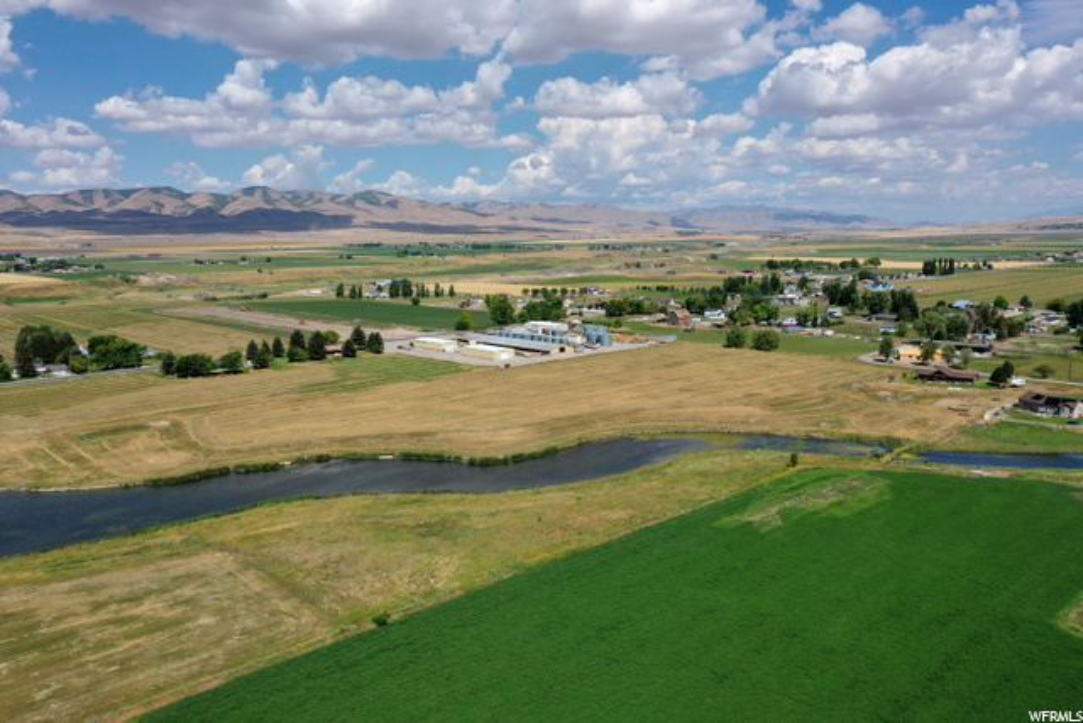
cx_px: 542
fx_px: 842
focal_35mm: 28
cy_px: 362
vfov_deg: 46.4
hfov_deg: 65.5
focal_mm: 10.26
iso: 100
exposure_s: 1/800
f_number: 6.3
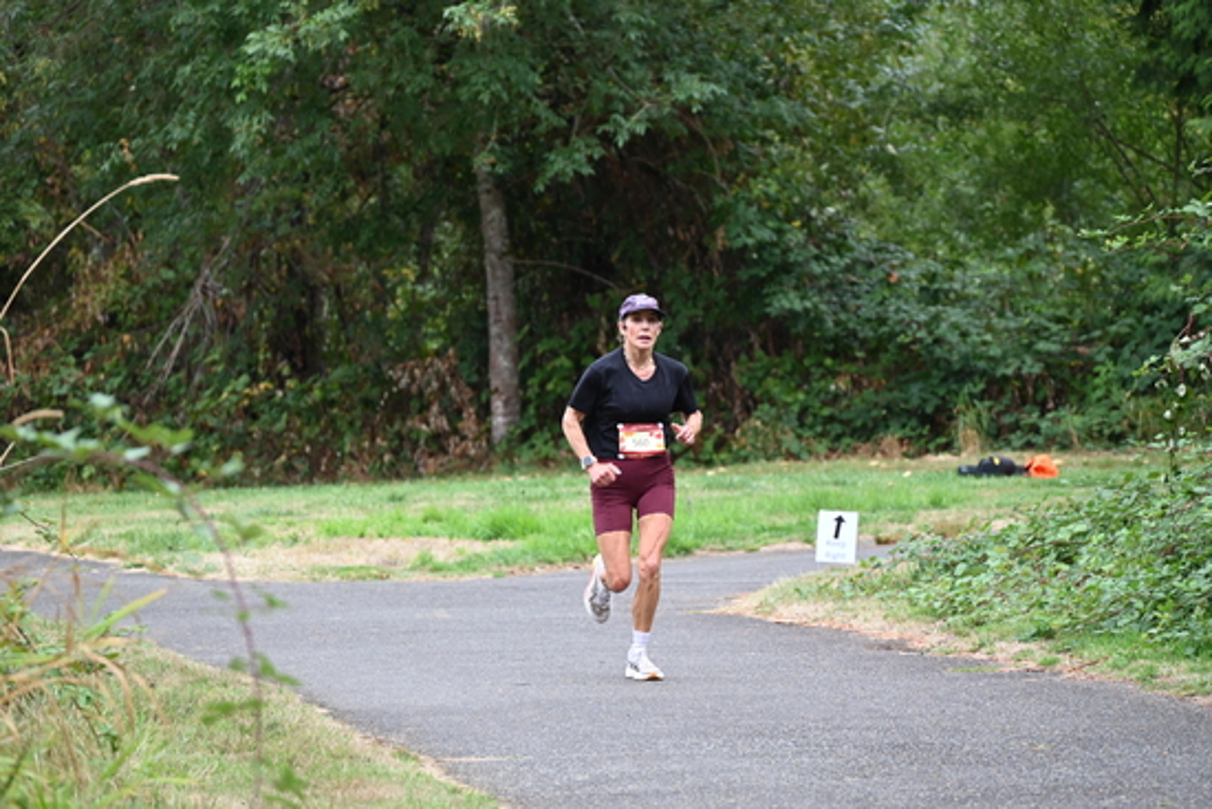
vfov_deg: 6.9
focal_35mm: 200
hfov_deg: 10.3
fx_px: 6735
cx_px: 606
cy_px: 404
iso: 1100
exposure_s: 1/250
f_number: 6.3
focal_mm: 200
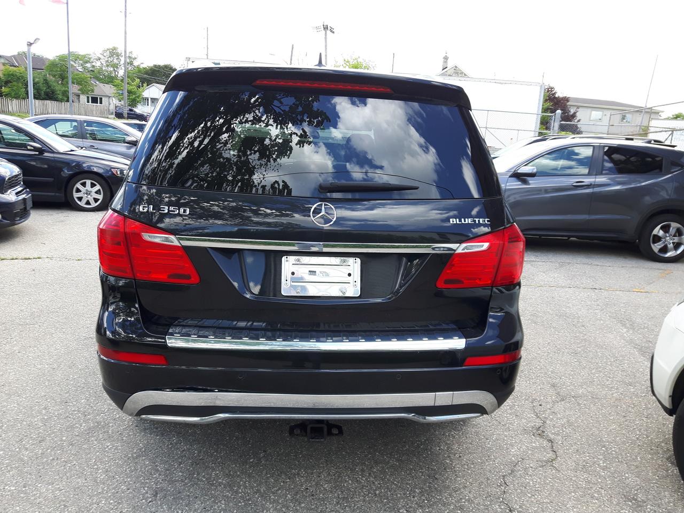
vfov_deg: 45.4
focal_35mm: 31
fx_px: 613
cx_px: 342
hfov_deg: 58.4
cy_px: 256
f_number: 1.9
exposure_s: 1/195
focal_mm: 3.7
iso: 40
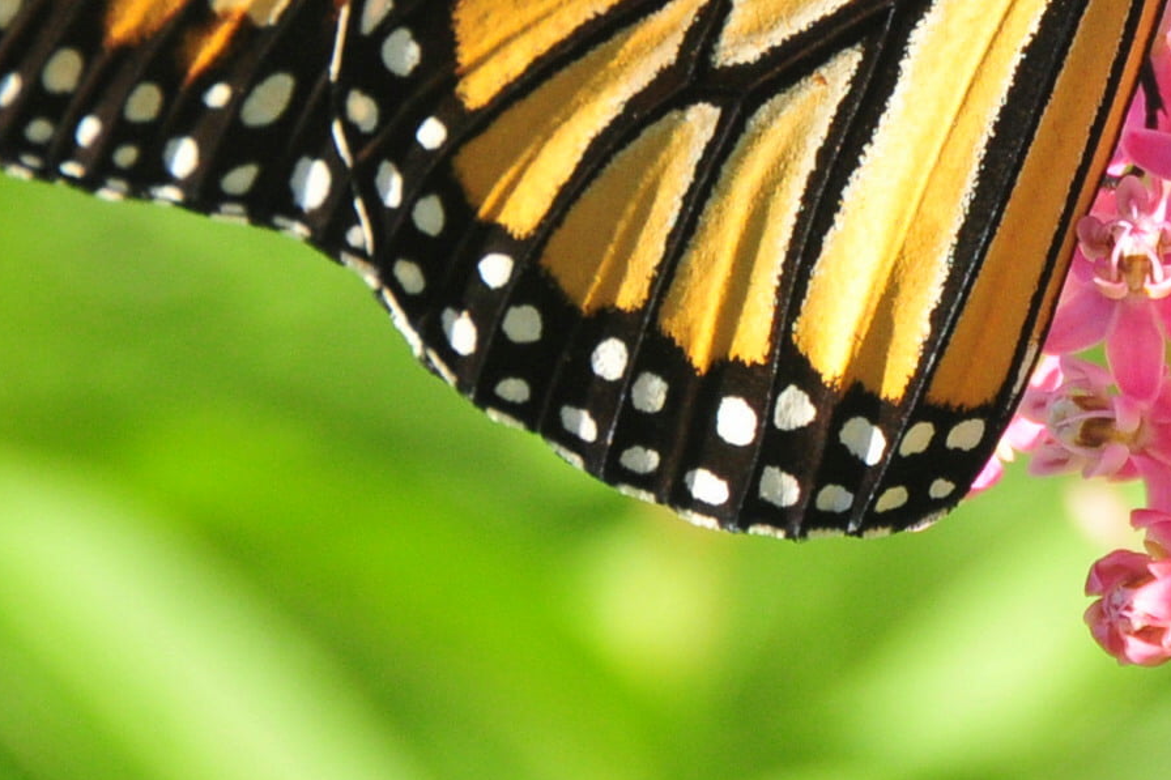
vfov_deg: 2.1
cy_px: -42
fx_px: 20910
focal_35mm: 643
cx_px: 865
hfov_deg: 3.2
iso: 640
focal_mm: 200
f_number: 10
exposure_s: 1/400
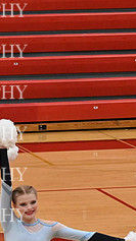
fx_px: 1978
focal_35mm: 308
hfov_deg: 3.9
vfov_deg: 7.0
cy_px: 195
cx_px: -121
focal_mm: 80
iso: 6400
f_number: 4
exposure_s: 1/400
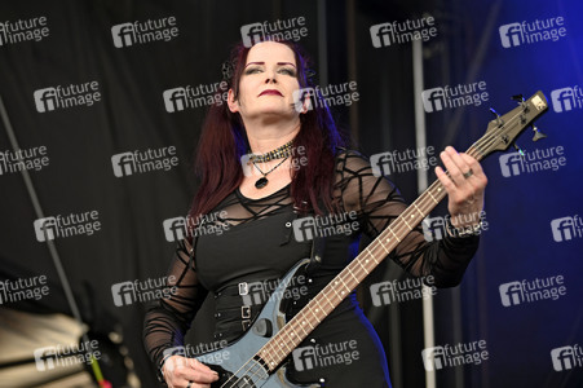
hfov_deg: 17.7
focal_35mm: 116
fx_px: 1877
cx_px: 292
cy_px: 194
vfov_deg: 11.8
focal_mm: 116
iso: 320
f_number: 2.8
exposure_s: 1/400
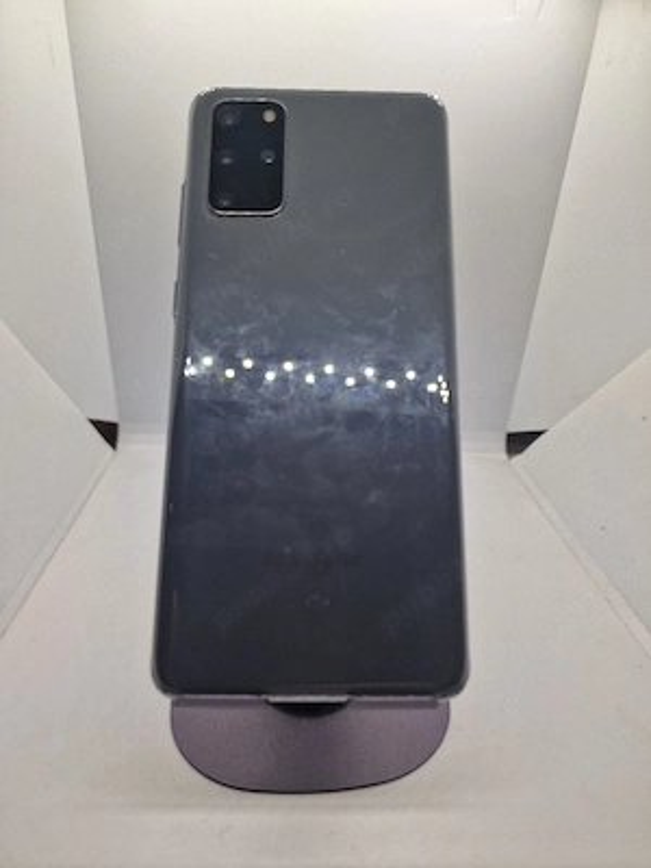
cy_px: 434
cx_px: 326
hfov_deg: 58.9
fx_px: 577
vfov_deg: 73.9
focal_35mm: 23
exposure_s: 1/182
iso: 50
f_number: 1.8
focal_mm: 6.4
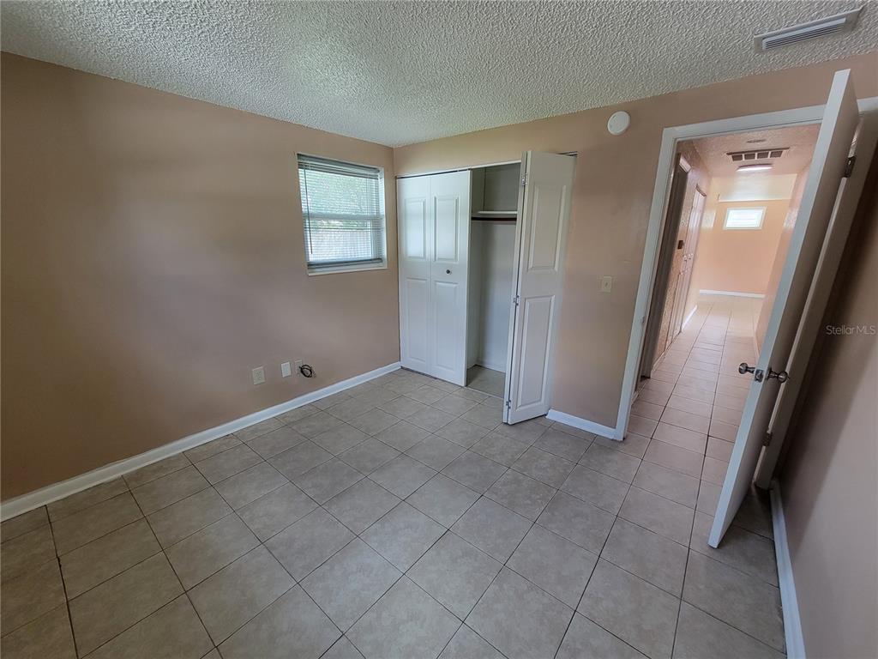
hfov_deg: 106.2
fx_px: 330
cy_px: 330
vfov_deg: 89.9
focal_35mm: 13
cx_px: 439
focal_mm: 2.2
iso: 160
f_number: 2.2
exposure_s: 1/60
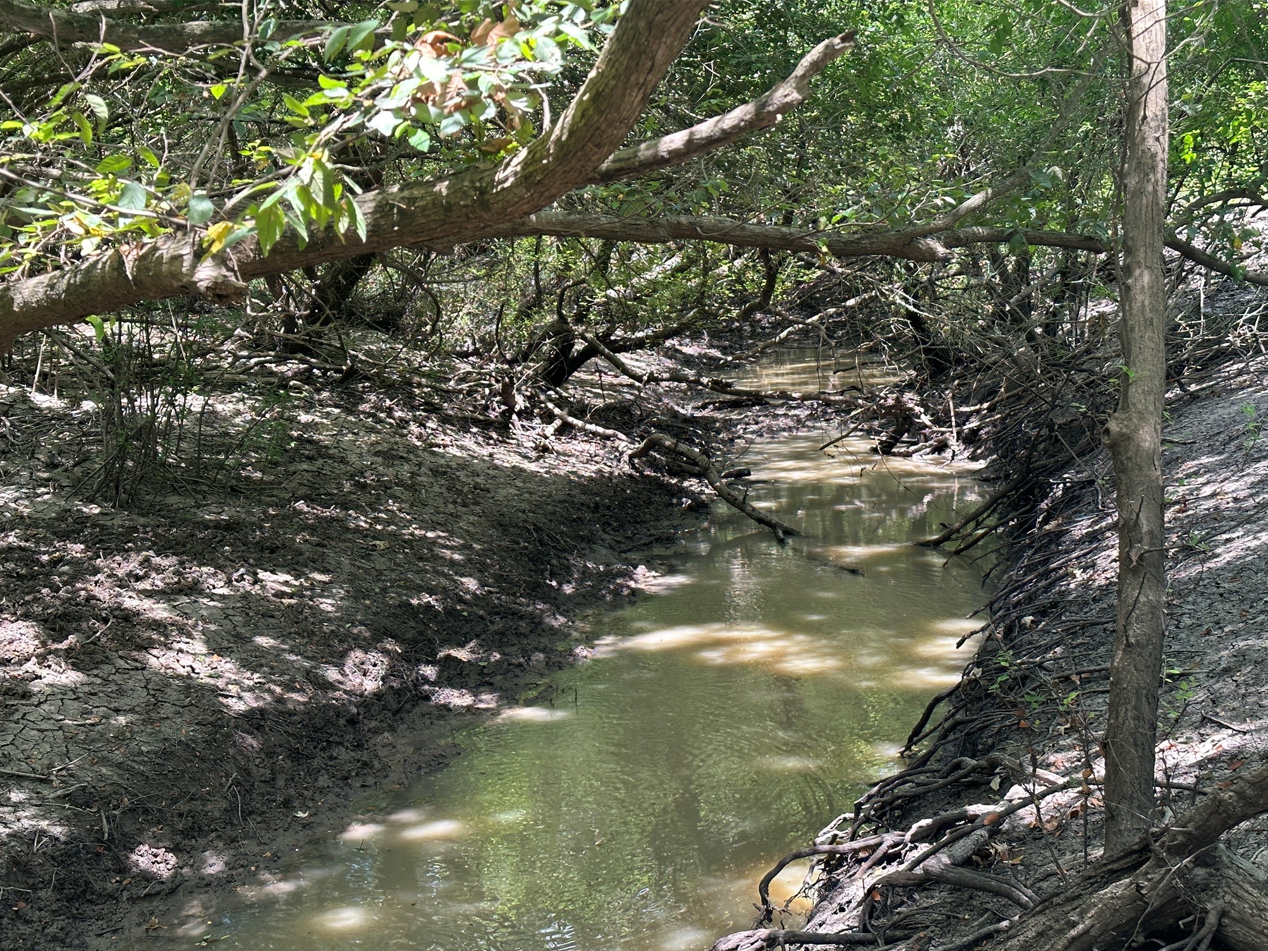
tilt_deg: -10.2
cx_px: 630
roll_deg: +2.9
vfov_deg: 29.7
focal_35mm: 49
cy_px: 485
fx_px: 1795
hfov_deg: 38.9
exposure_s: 1/171
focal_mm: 6.86
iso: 80
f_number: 1.78
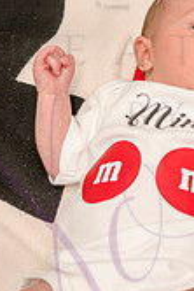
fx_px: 1855
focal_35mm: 230
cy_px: 112
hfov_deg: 6.0
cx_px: 180
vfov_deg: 8.9
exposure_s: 1/250
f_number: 4
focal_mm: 85
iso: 800
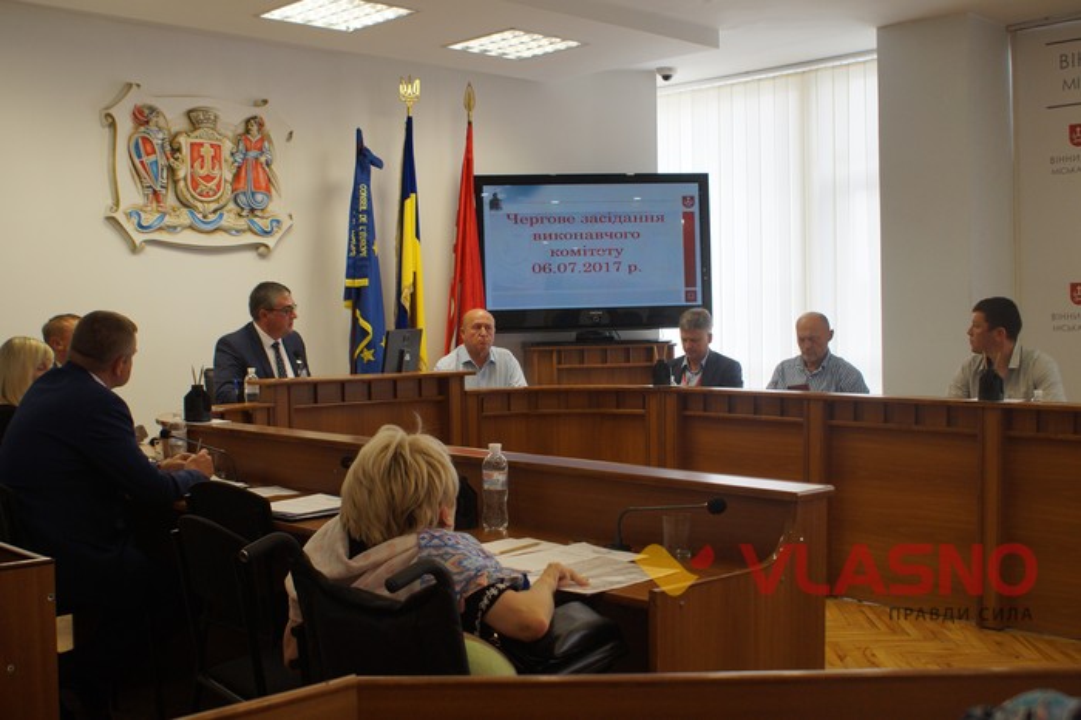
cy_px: 360
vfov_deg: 31.9
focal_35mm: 42
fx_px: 1261
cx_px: 540
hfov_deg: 46.4
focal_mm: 28
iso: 320
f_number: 4.5
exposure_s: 1/60
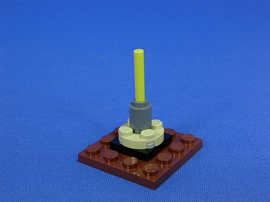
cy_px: 101
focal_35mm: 60
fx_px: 468
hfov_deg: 32.2
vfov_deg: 24.4
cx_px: 135
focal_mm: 9
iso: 70
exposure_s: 1/20.7
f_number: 3.4
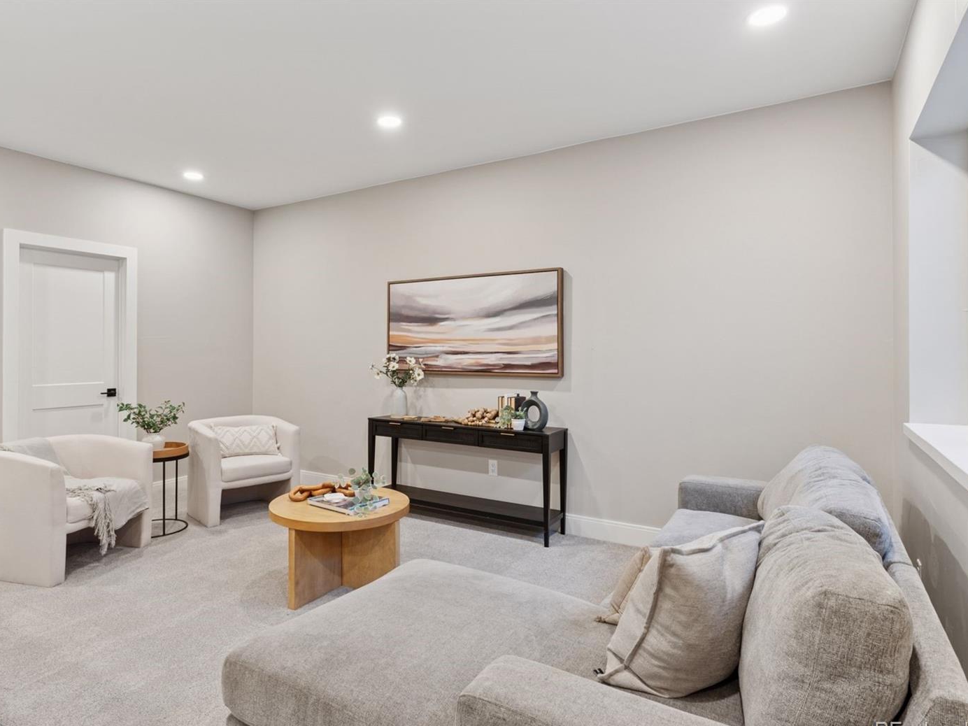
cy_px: 371
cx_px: 429
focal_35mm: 20
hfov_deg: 81.4
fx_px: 559
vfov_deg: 66.0
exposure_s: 1/6
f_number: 9
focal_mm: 18
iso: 400
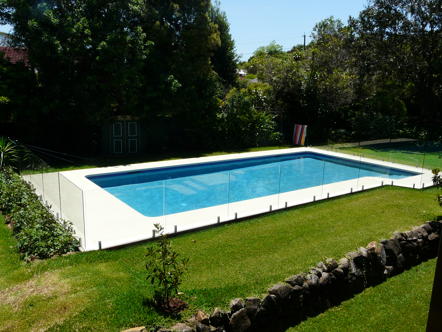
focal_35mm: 30
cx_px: 221
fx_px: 383
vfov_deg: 46.8
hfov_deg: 60.0
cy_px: 166
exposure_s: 1/320
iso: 100
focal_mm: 4.9
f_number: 5.6
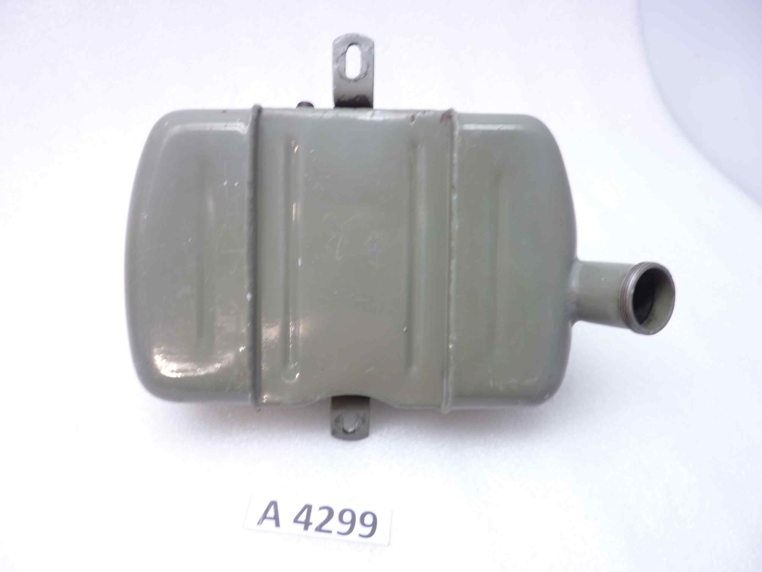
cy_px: 286
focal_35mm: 25
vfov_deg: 54.9
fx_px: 550
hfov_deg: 69.4
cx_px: 381
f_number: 3.3
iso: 125
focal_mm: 4.1
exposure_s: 1/8
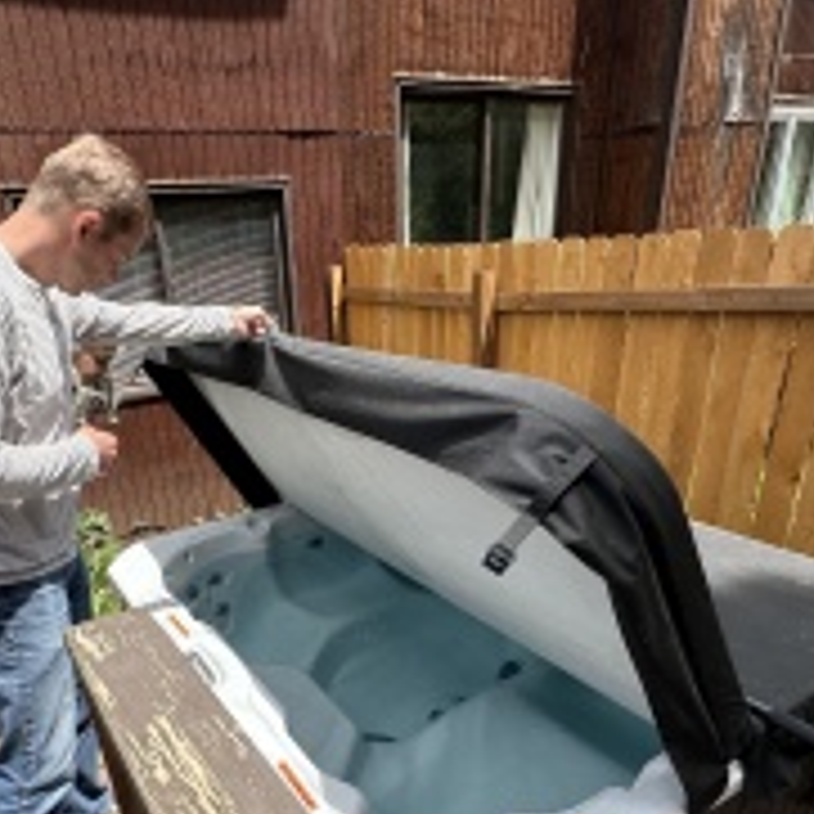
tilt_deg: -23.9
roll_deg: +4.7
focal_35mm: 25
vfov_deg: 61.5
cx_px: 310
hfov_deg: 62.1
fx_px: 665
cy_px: 540
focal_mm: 2.22
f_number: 2.2
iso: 40
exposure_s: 1/596
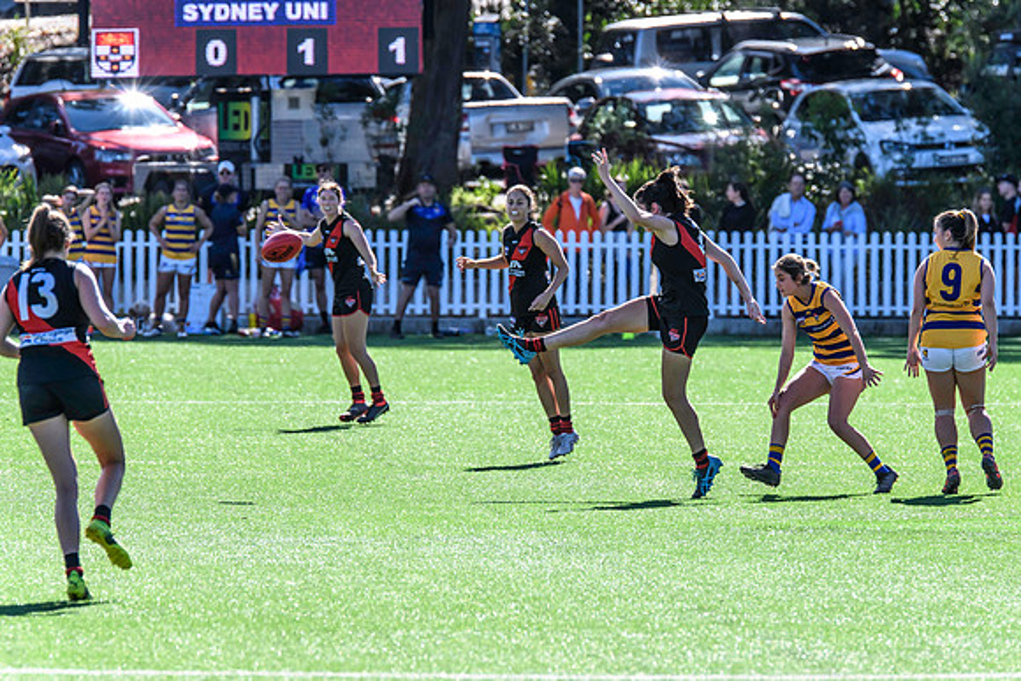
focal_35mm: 440
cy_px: 354
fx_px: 12482
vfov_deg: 3.1
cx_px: 534
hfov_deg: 4.7
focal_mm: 420
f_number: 8
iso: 800
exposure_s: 1/1600
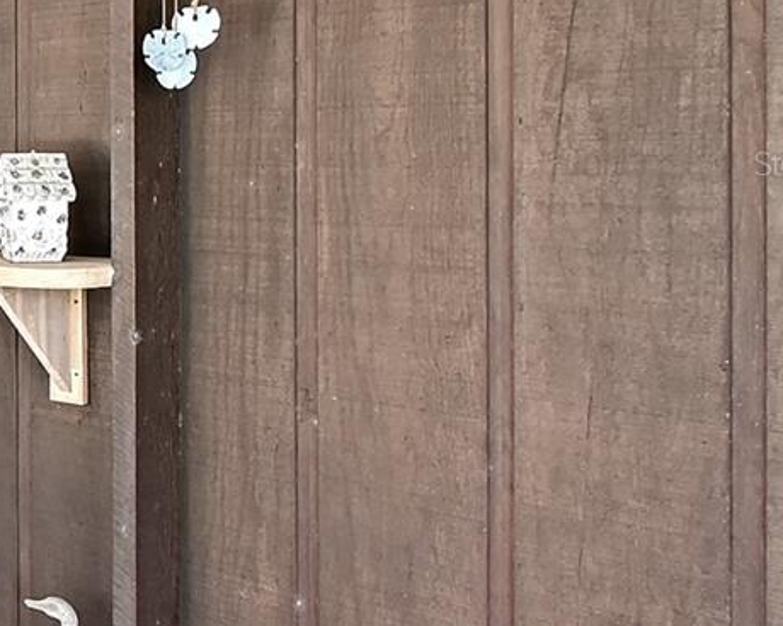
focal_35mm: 49
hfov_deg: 25.6
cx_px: -456
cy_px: 163
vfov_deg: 30.4
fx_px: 1136
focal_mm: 10
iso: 800
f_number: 10
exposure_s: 1/30
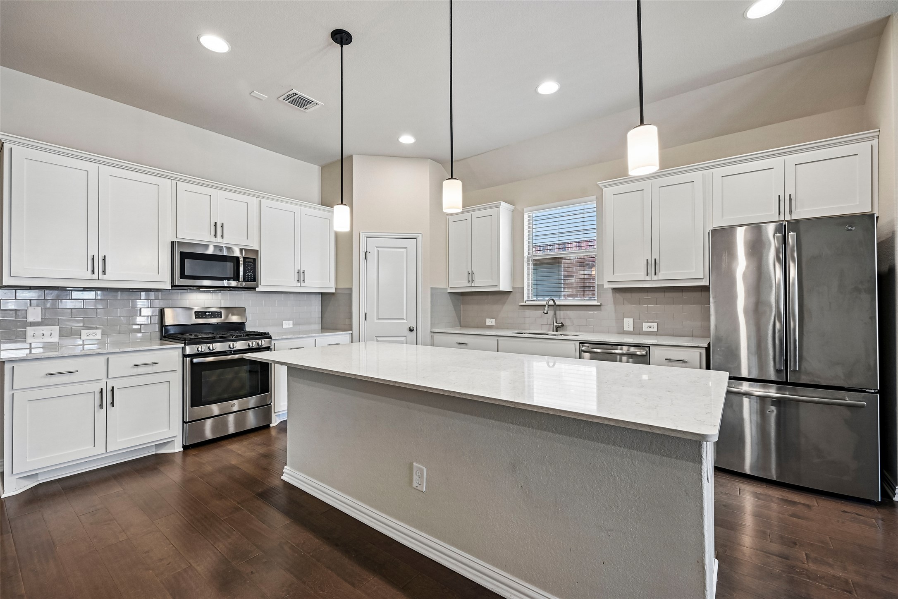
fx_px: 387
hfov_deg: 98.5
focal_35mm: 16
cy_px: 300
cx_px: 449
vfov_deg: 75.5
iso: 360
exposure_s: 1/15
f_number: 8
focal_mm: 15.5
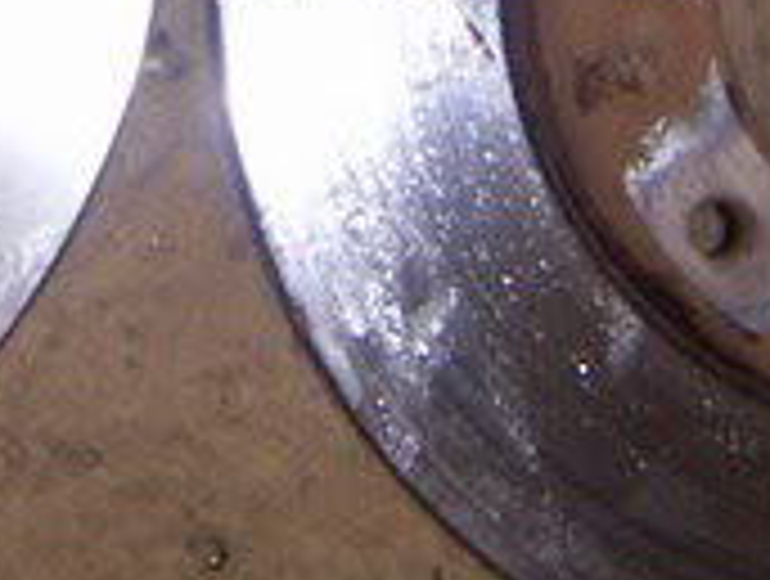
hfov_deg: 11.7
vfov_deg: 8.8
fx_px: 3745
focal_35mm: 168
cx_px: 108
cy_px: -117
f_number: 2.8
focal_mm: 4.7
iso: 200
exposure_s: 1/50
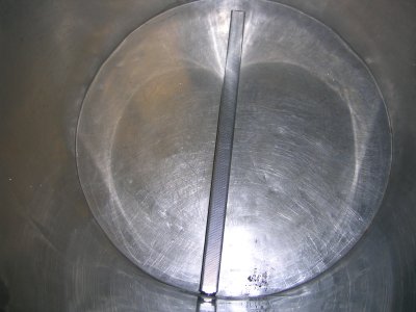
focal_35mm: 35
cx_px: 208
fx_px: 421
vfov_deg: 40.7
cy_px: 156
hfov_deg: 52.6
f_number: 2.8
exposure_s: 1/60.1
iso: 50
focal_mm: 5.4
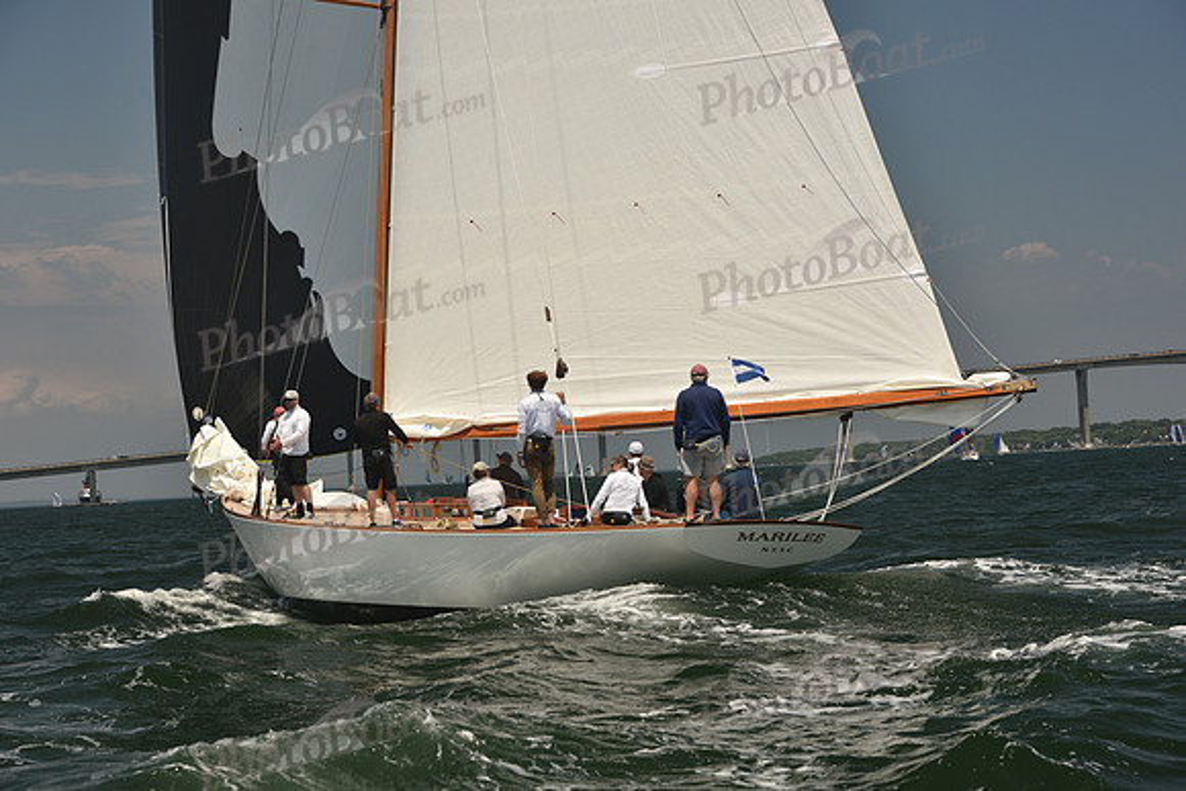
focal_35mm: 70
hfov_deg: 28.8
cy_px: 396
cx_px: 593
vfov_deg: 19.5
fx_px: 2307
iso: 250
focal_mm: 70
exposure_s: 1/640
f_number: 8
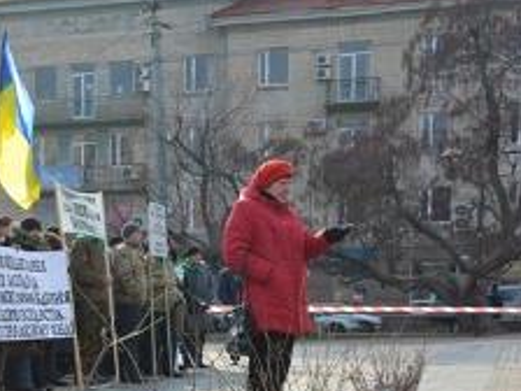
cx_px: -177
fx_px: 1610
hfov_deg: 17.2
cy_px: 439
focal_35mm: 107
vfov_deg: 13.5
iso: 100
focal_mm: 26
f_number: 7.1
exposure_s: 1/160
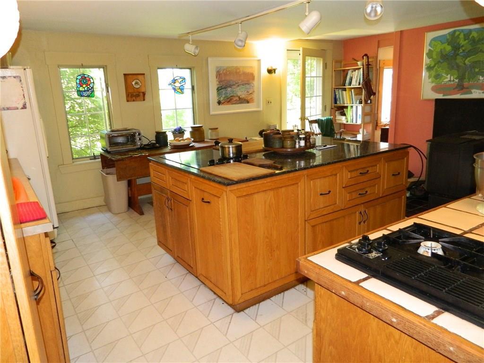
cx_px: 242
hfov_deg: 69.4
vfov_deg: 54.9
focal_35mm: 25
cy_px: 182
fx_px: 350
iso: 400
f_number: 3.1
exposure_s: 1/30
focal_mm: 4.5
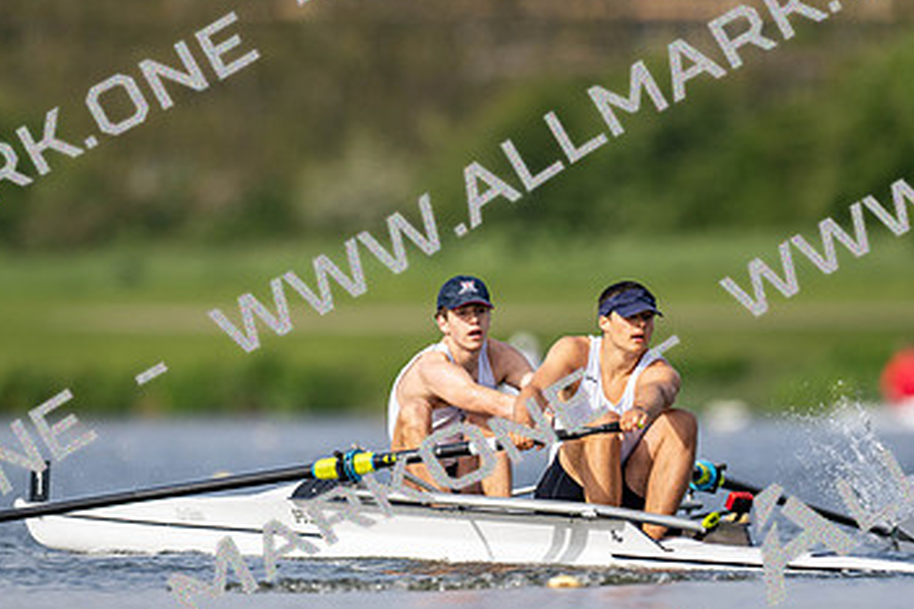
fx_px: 25184
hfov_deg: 2.1
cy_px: 360
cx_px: 531
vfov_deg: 1.4
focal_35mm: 992
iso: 280
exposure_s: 1/2500
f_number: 4
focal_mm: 600
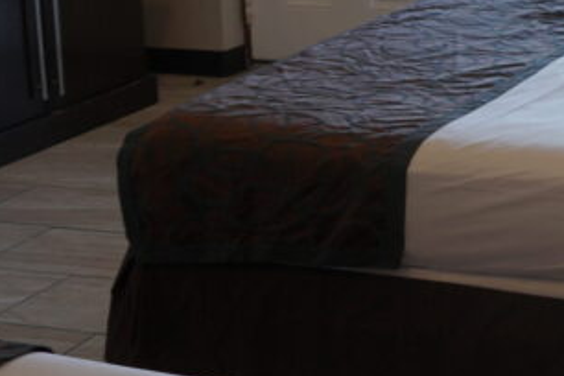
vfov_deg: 14.1
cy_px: -74
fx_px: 1473
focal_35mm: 94
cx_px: 804
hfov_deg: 19.4
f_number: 4
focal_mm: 16
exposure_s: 1/60
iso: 100
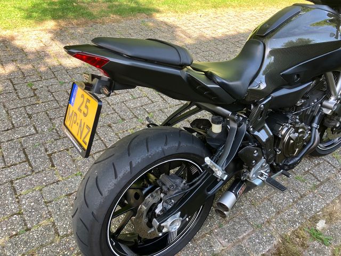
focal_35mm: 28
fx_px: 276
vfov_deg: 49.7
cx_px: 170
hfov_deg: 63.4
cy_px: 128
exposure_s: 1/121
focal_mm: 3.99
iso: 32
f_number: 1.8
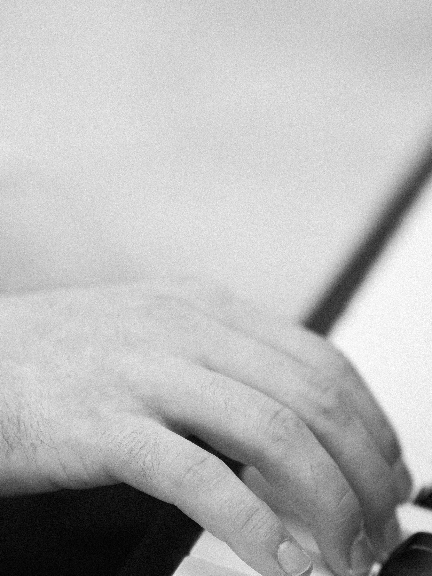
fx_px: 2629
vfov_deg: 12.5
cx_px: 123
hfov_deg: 9.4
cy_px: 441
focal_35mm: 158
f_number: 1.2
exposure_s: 1/800
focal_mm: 45
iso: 200
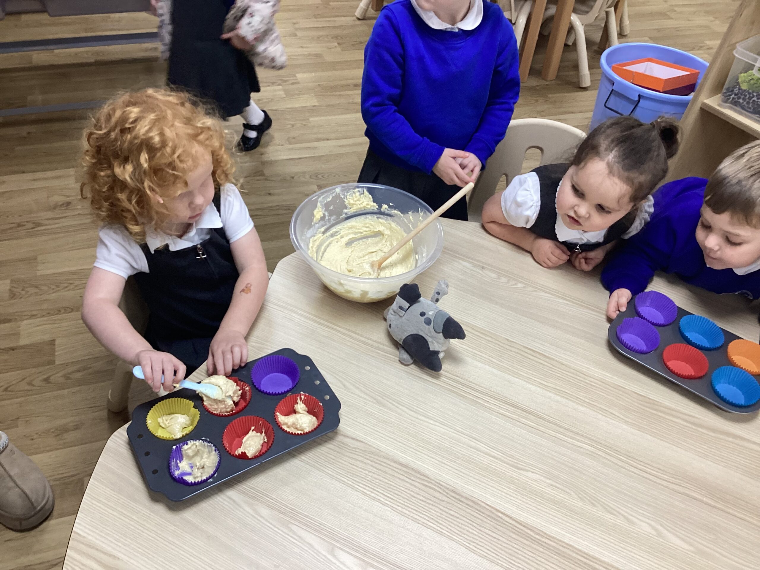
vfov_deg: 45.4
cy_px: 285
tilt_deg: -44.4
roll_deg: -6.0
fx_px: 681
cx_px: 380
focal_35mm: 31
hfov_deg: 58.4
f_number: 2.4
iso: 125
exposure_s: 1/50
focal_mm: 3.3
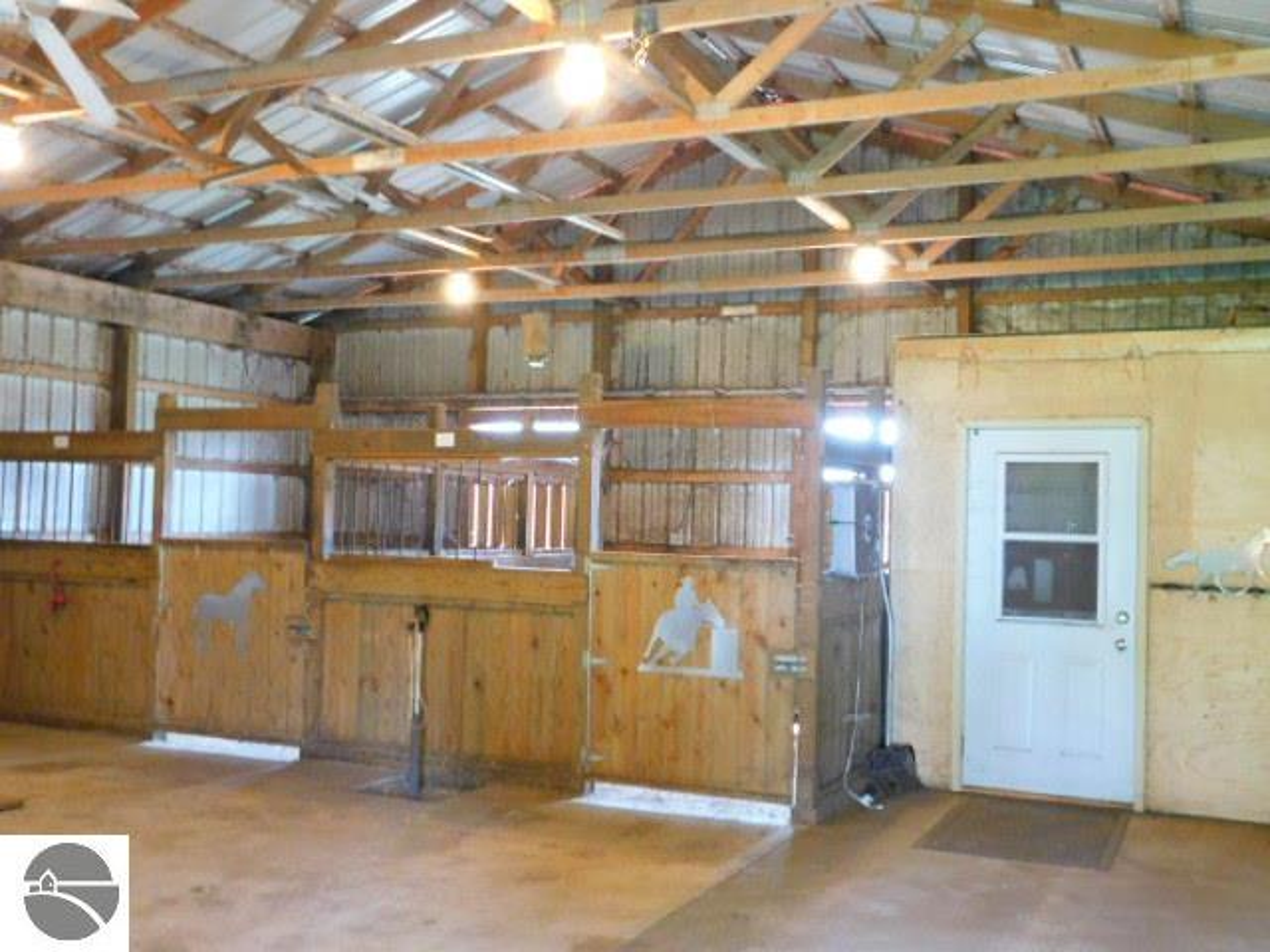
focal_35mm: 36
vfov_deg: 39.7
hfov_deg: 51.4
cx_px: 635
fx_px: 1321
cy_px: 476
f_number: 3.5
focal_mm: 6.3
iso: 800
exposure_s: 1/8
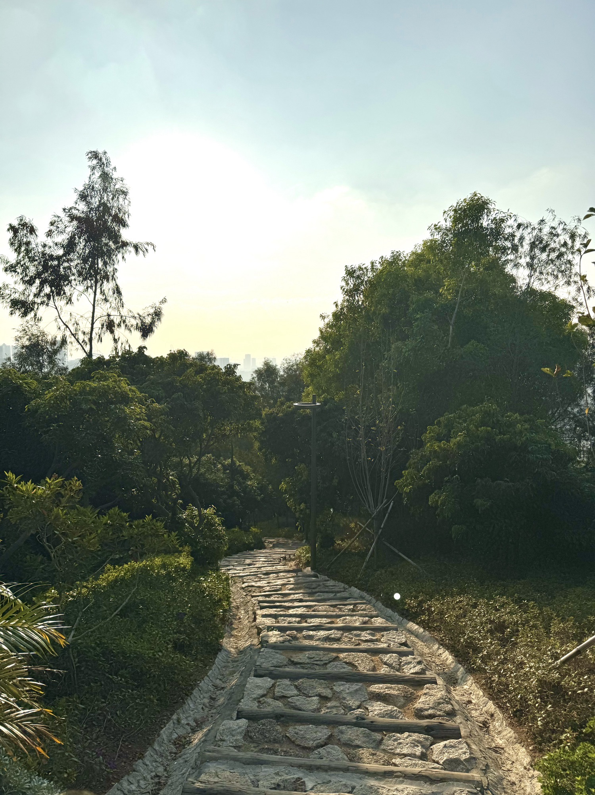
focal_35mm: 24
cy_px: 398
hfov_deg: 56.8
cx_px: 298
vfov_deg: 71.6
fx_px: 550
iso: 64
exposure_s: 1/20000
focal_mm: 6.76
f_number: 1.78
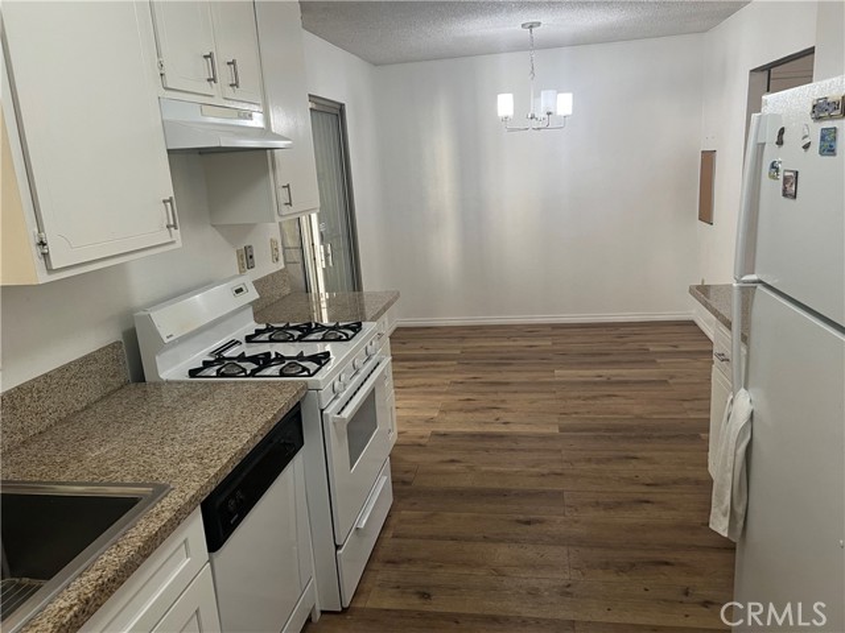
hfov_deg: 67.3
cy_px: 316
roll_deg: +2.8
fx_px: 635
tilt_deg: -13.2
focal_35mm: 26
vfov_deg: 53.1
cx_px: 422
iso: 125
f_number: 1.5
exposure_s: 1/60
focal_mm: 5.7
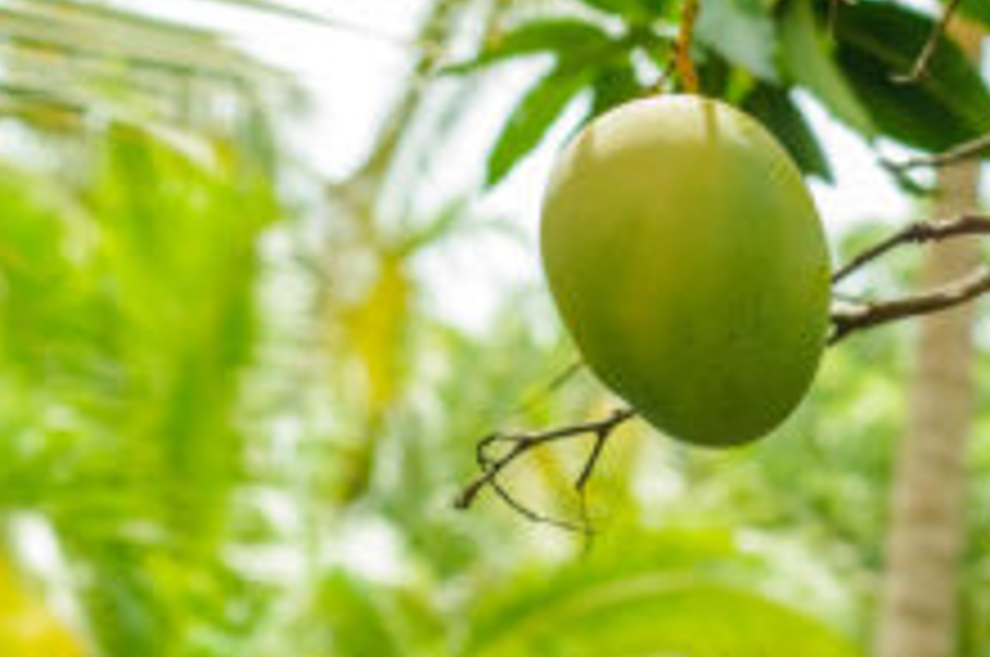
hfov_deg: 14.8
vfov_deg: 9.9
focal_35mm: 138
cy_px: 155
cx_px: 796
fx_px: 3789
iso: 640
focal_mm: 50
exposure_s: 1/250
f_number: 4.5
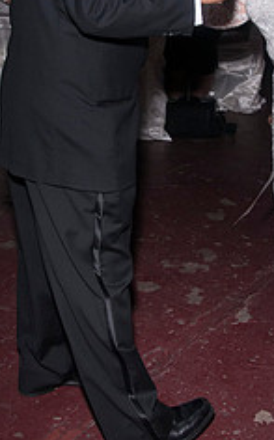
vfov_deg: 28.8
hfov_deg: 18.5
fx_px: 838
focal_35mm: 70
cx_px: 174
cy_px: 88
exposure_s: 1/60
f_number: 5.6
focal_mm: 24
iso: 400
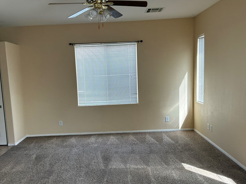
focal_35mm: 34
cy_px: 105
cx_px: 111
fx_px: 242
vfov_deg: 41.7
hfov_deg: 53.9
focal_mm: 3
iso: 64
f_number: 1.8
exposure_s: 1/122
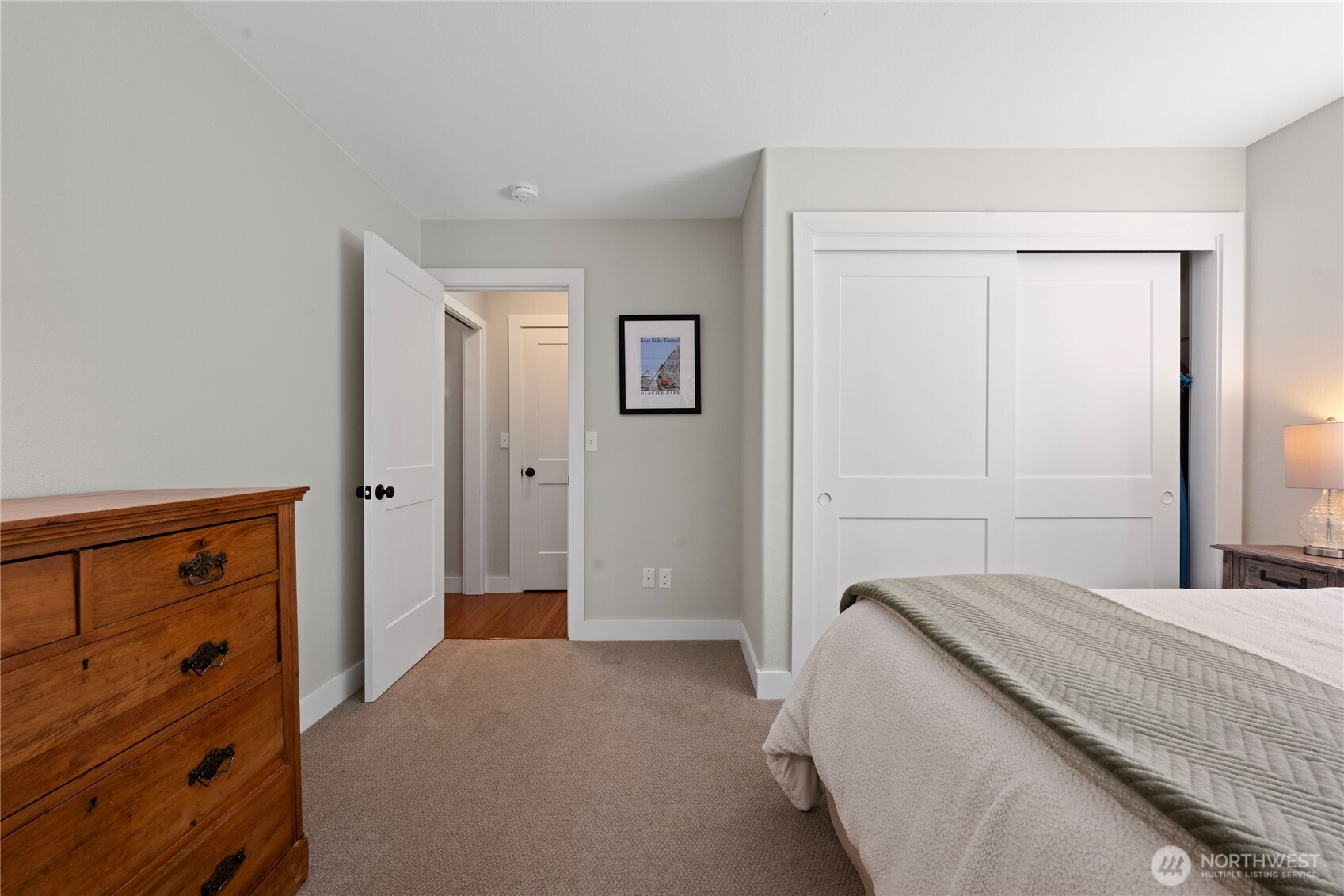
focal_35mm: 14
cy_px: 448
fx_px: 523
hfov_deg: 104.3
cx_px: 672
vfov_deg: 81.2
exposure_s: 1/15
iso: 400
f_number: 9
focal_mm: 14
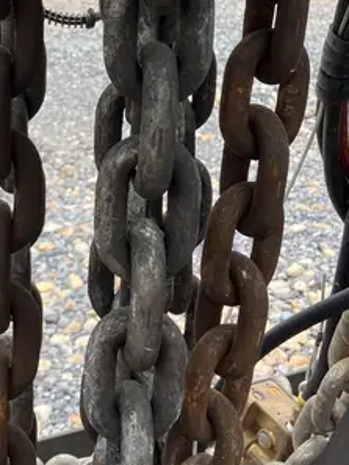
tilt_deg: -8.8
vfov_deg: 26.8
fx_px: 927
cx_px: 42
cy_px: 16
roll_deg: +2.8
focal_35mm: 69
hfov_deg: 20.9
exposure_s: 1/450
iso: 32
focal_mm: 3.99
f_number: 1.8
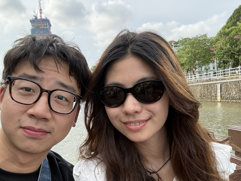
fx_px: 216
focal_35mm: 31
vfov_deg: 45.2
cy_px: 107
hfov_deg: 58.3
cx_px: 119
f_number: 1.9
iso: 40
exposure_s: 1/300
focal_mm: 2.69
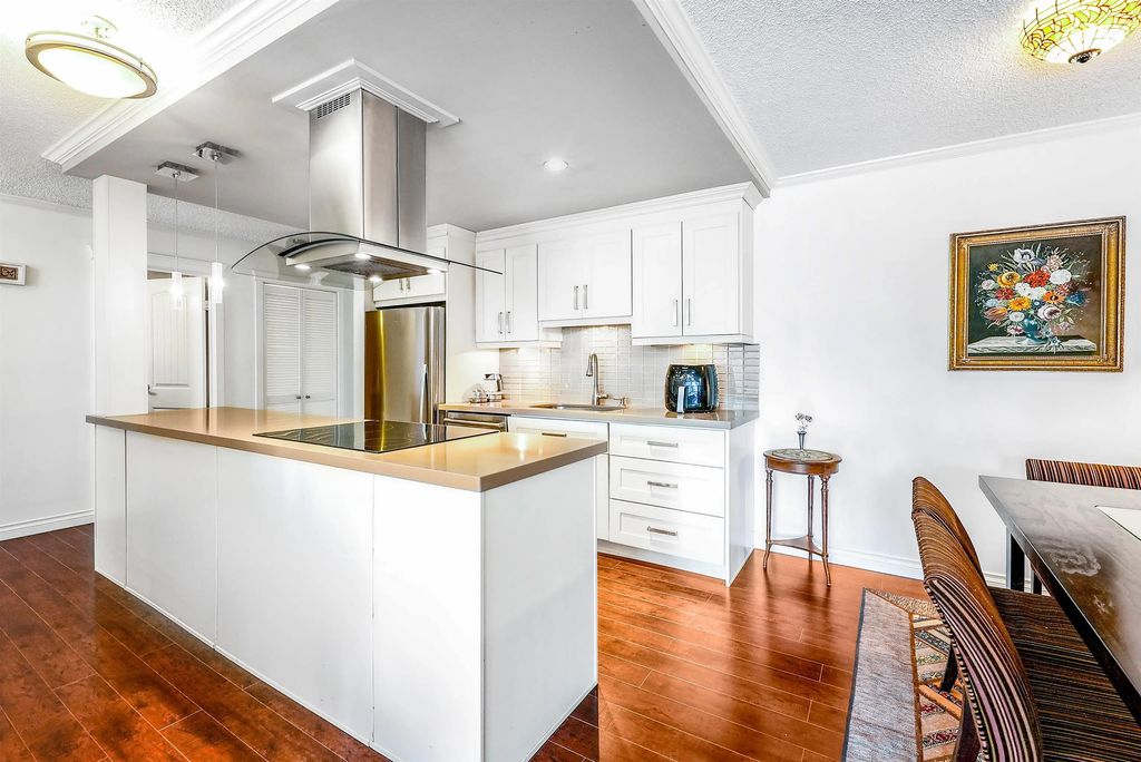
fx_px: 444
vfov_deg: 81.3
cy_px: 381
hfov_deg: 104.2
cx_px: 570
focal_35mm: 14
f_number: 9
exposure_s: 1/6
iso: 800
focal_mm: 14
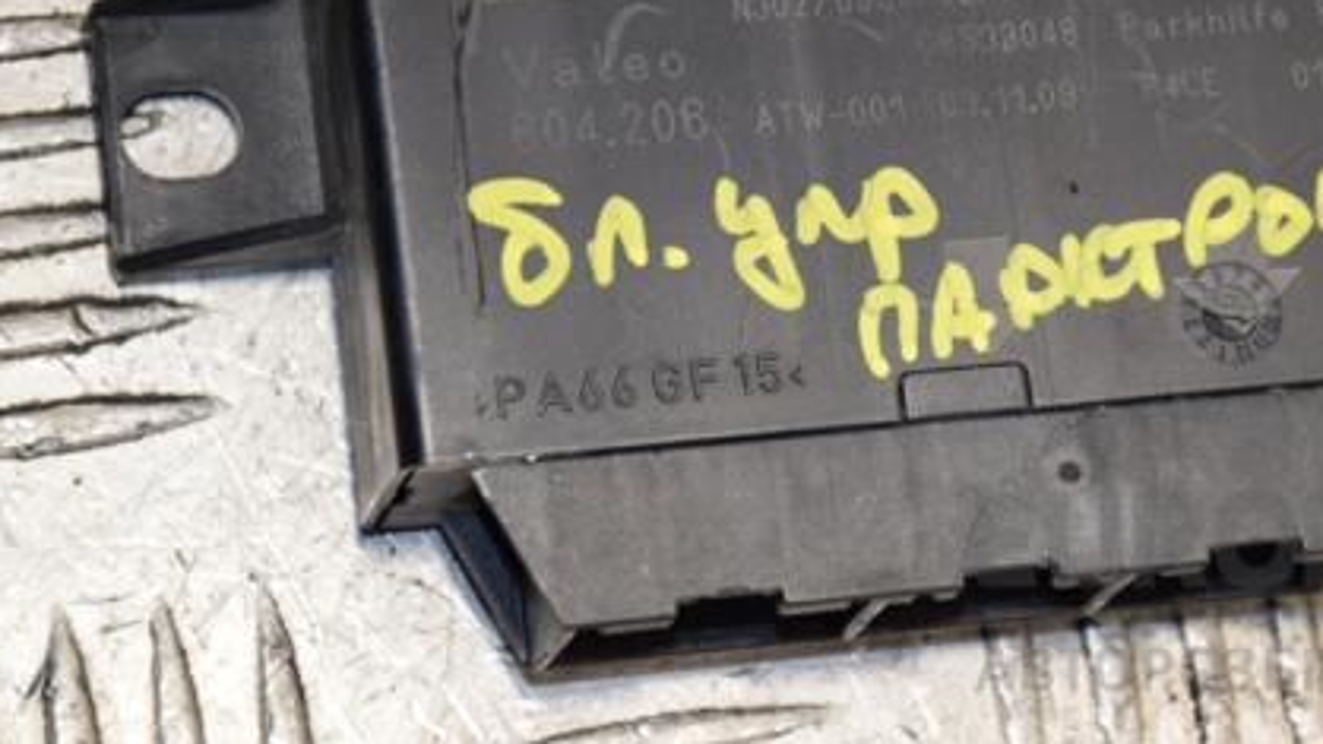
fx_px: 8304
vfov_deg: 5.1
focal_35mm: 237
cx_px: 915
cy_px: 117
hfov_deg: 9.1
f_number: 6.3
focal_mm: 105
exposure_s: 1/200
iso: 800
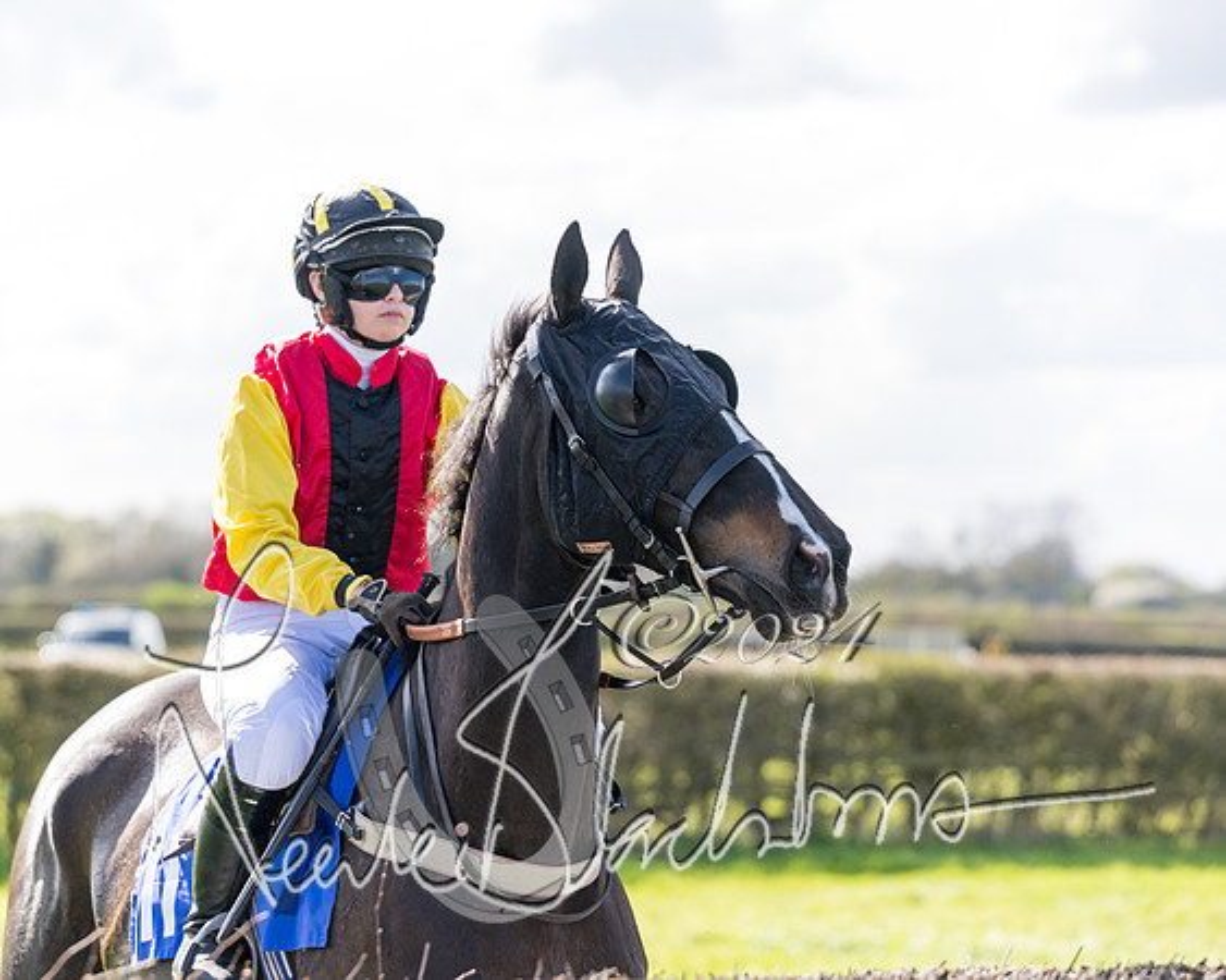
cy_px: 490
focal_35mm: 141
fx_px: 5106
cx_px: 613
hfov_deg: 13.7
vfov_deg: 11.0
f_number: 4
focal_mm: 125
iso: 400
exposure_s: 1/2000
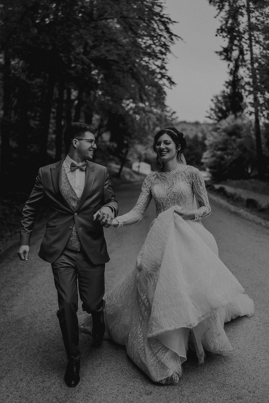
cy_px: 202
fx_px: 392
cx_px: 134
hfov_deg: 37.9
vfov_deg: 54.4
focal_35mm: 35
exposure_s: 1/3200
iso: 640
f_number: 1.6
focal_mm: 35
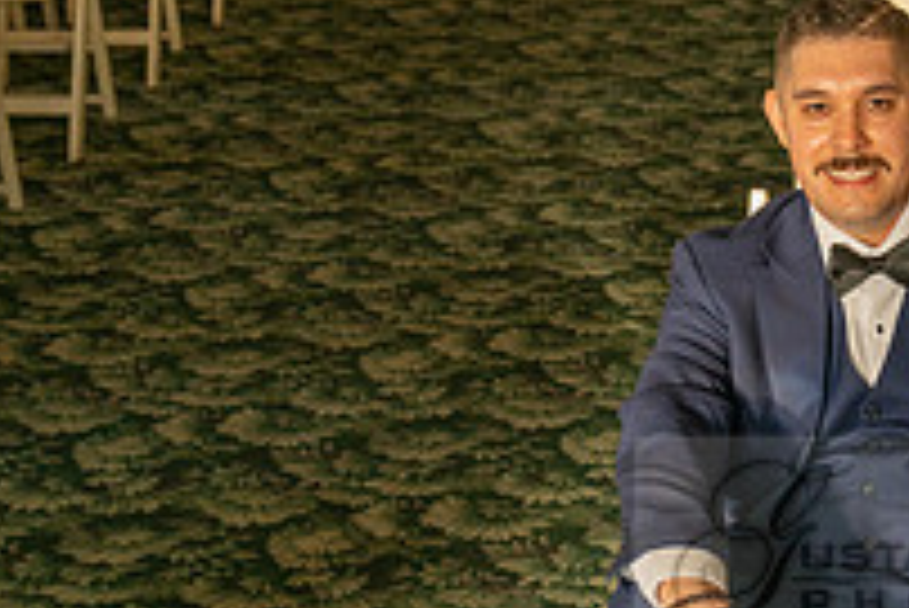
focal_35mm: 109
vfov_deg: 12.5
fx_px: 2754
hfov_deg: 18.0
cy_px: 543
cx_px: 1026
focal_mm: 38
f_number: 4.5
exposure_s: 1/250
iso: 320
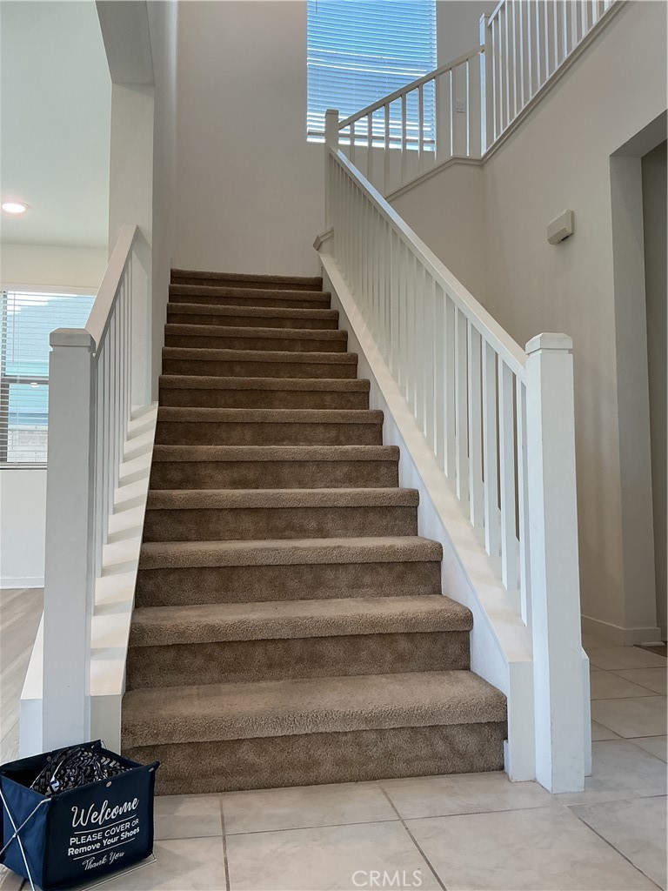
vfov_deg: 61.7
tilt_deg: +3.9
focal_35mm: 29
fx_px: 746
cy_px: 446
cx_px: 334
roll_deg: -0.3
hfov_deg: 48.2
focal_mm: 3
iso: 64
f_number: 1.8
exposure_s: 1/60
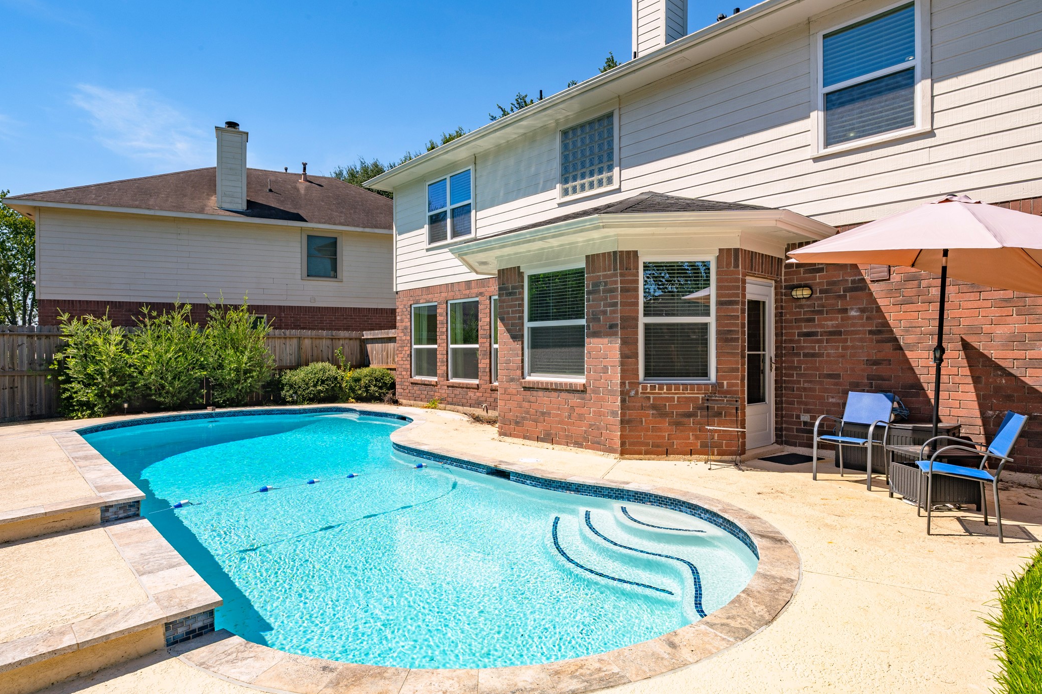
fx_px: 608
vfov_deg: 59.5
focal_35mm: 21
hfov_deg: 81.2
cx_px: 530
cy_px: 355
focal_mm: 20
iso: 125
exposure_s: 1/320
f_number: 14
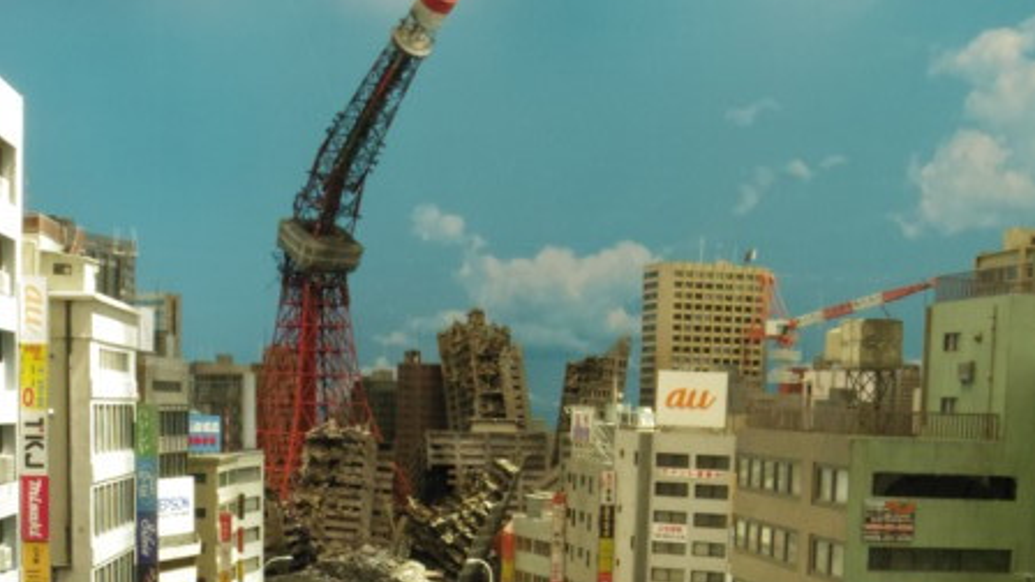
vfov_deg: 21.3
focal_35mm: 54
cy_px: 600
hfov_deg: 38.5
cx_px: 518
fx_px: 1482
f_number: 8
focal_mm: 6.7
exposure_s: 1/30
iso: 1250
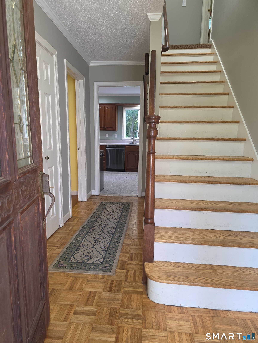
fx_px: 229
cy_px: 172
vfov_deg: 73.9
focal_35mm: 23
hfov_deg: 58.9
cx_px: 129
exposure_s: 1/120
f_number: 1.7
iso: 320
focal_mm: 6.3
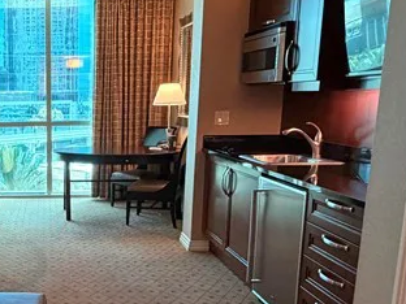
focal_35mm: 46
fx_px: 540
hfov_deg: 38.0
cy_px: 210
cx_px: 27
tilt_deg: -12.6
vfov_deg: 31.2
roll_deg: +1.4
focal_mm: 2.22
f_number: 2.2
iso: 500
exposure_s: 1/60
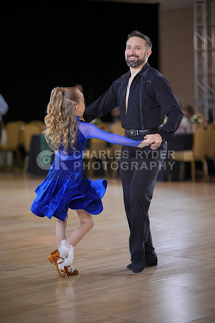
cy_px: 162
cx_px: 108
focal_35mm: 108
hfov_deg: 12.7
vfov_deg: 18.9
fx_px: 967
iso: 640
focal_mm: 108
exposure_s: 1/500
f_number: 2
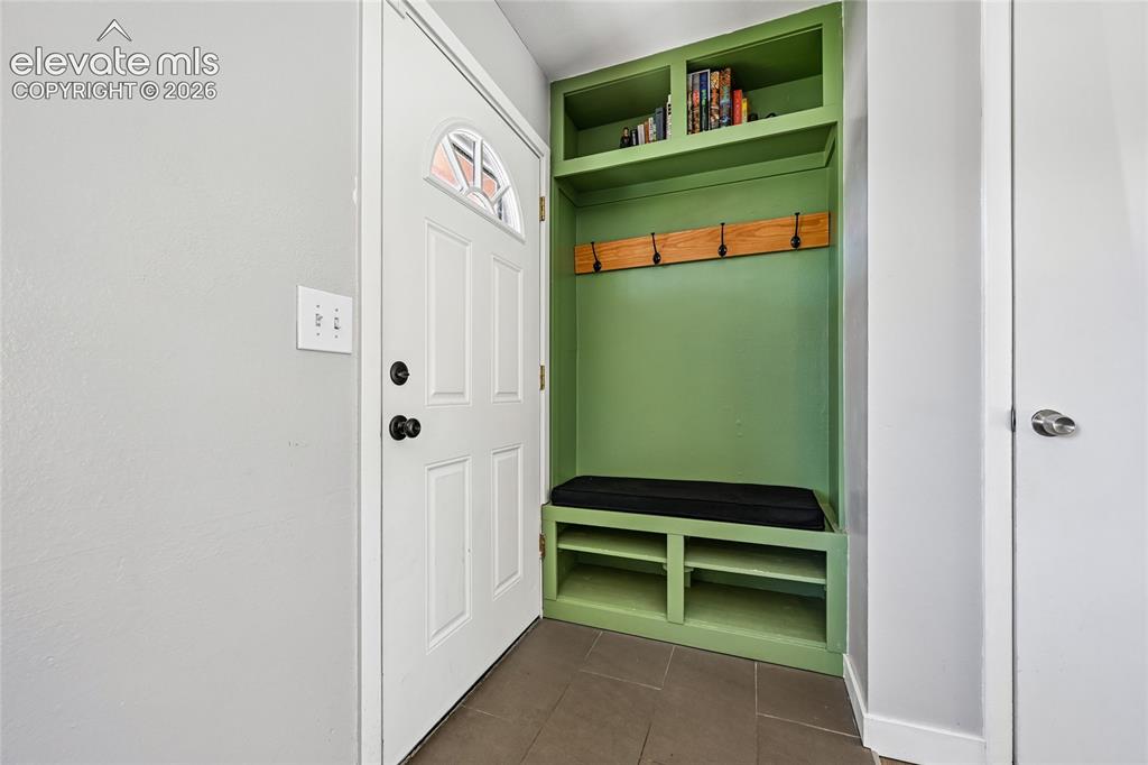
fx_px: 446
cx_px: 574
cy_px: 382
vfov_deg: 81.2
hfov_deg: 104.3
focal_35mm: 14
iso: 400
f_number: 10
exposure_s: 1/5
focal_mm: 14
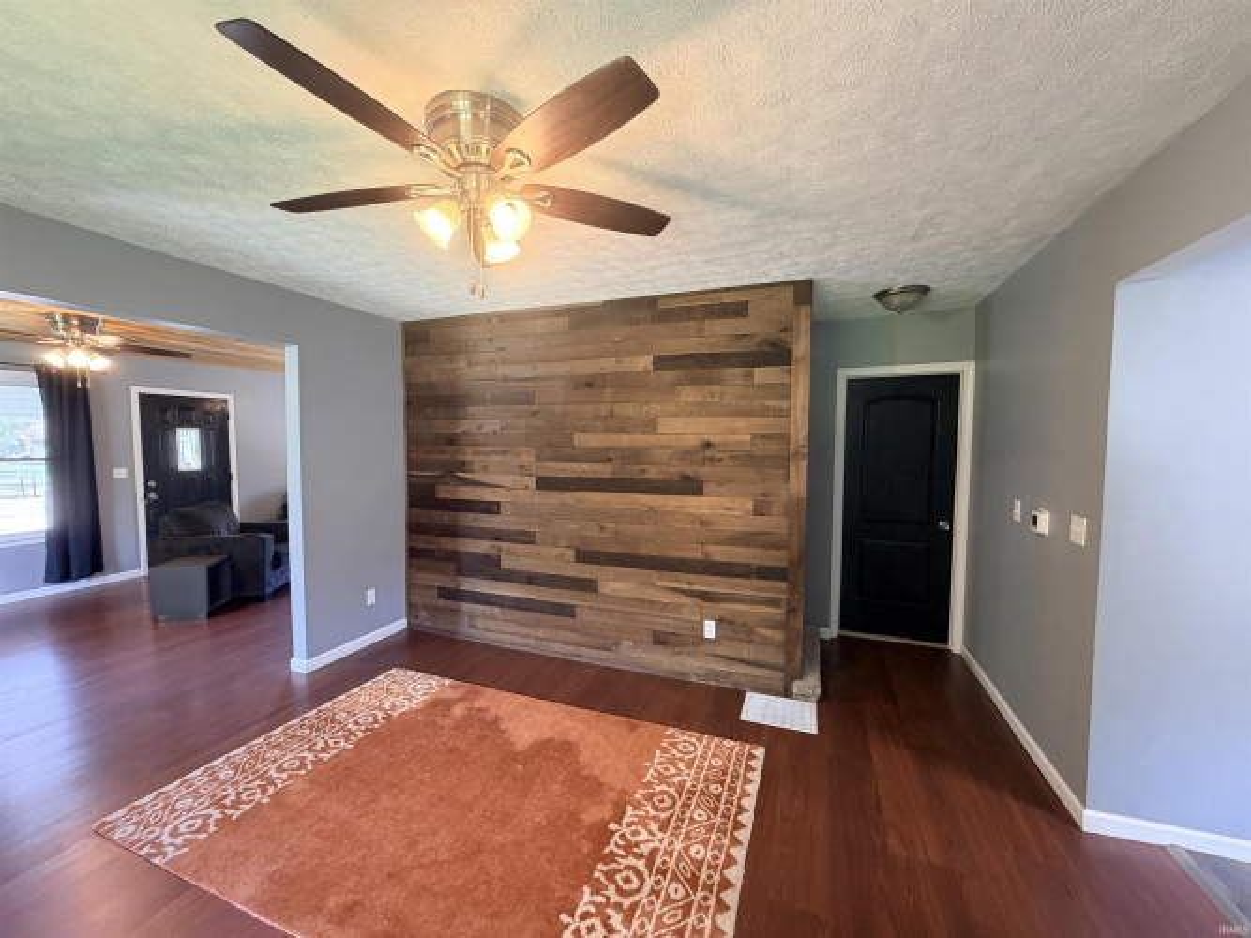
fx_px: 506
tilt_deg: -2.0
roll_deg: +1.0
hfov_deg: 102.1
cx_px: 626
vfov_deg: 85.7
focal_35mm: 14
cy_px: 469
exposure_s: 1/60
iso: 320
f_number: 2.2
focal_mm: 2.22
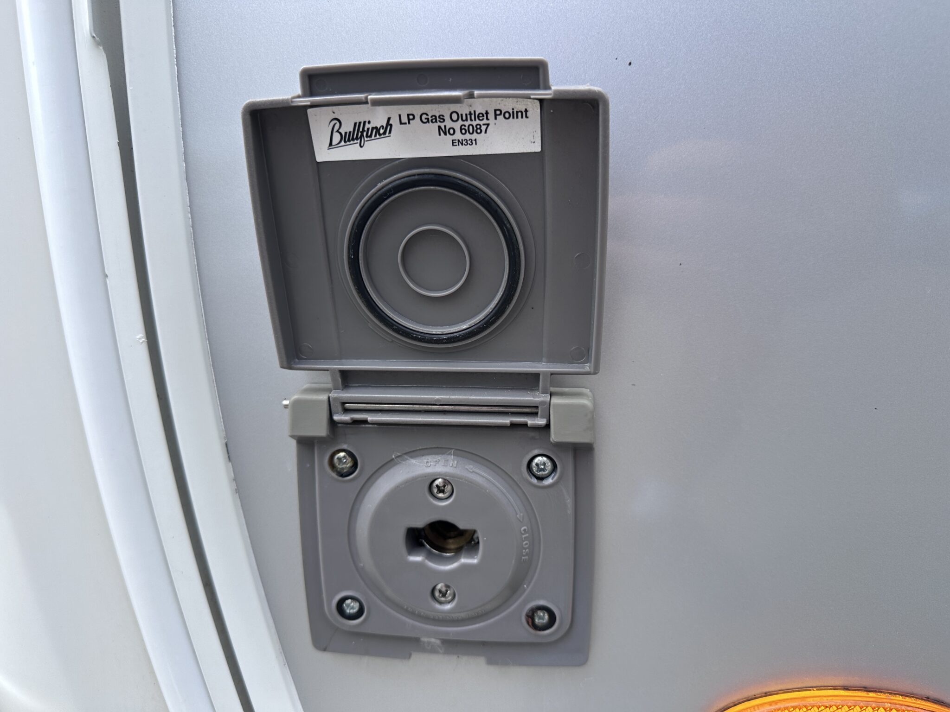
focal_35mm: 24
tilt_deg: -10.7
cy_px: 356
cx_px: 475
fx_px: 659
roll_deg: +1.3
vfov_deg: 56.8
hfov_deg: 71.6
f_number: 1.78
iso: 80
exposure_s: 1/1880
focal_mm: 6.86
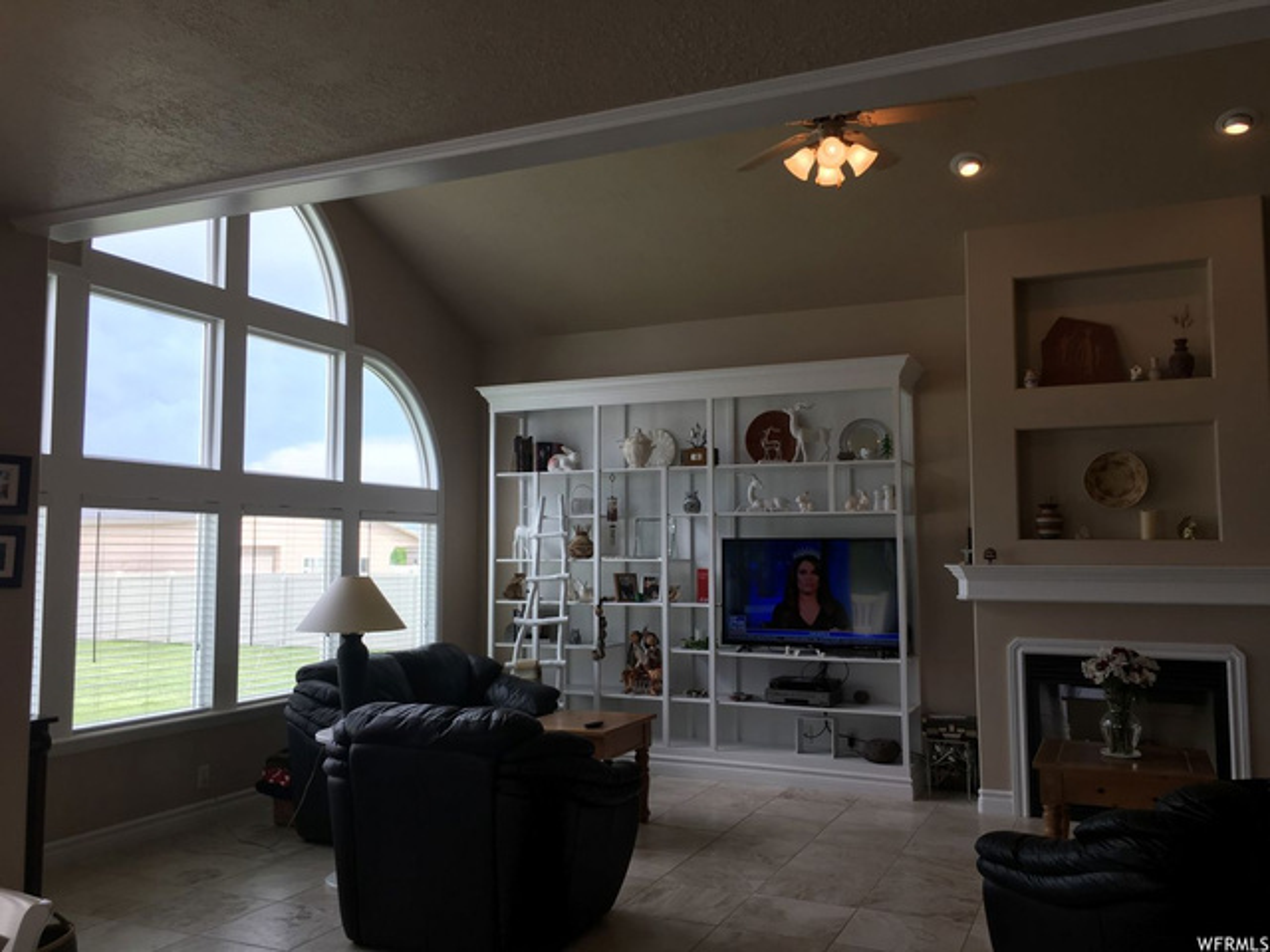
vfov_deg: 48.2
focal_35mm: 29
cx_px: 635
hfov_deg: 61.7
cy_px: 476
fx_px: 1064
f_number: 2.2
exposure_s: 1/166
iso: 25
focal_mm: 4.15
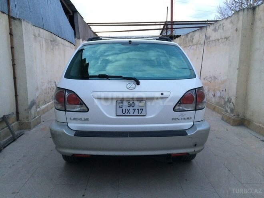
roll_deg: +0.1
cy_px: 99
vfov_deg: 48.2
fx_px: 221
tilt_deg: -11.2
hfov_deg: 61.7
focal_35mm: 29
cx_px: 132
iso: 320
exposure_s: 1/33
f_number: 2.2
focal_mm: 4.15
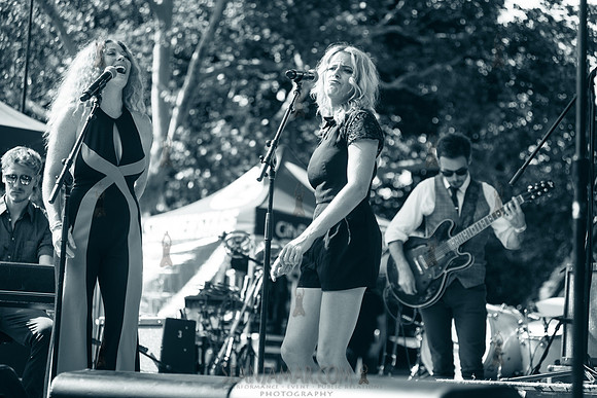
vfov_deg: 17.1
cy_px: 199
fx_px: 1327
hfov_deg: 25.4
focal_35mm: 80
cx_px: 298
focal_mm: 80
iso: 200
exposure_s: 1/1000
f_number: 2.8
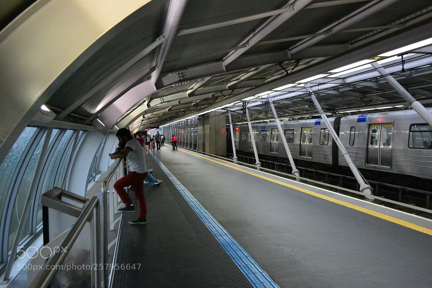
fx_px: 324
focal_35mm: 27
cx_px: 216
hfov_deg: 67.4
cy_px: 144
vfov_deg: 47.9
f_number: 3.5
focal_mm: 18
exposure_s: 1/100
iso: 3200
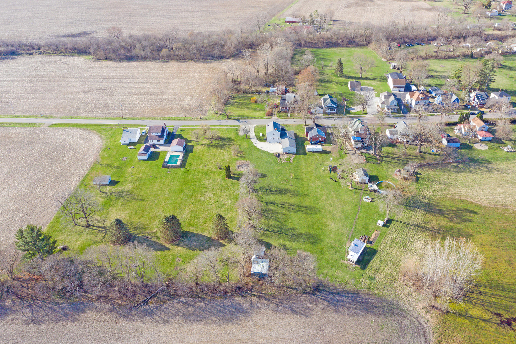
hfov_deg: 65.5
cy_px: 172
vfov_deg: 46.4
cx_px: 258
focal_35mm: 28
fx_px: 401
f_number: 5
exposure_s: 1/200
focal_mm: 10.26
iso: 100
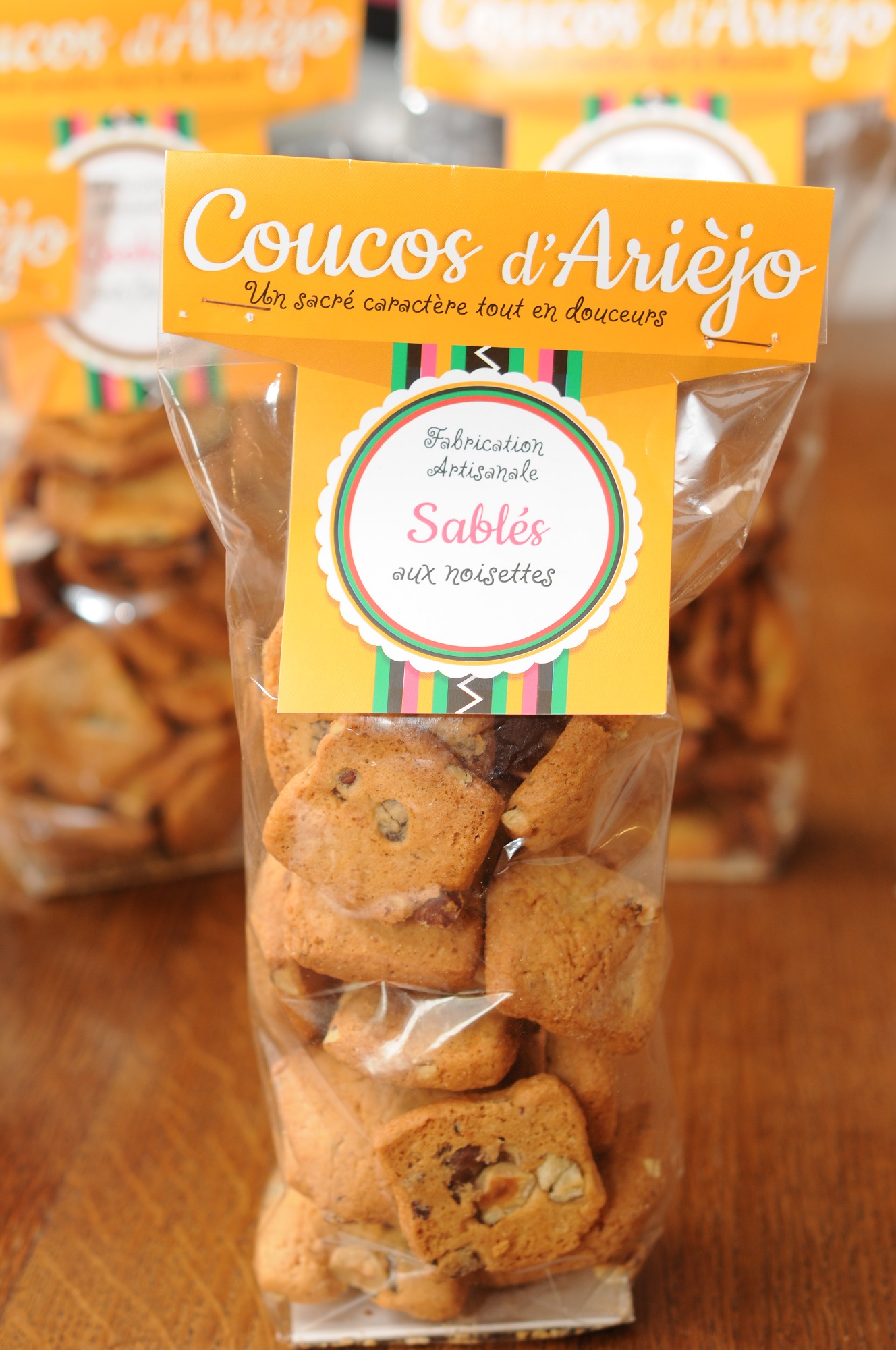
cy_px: 675
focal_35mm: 90
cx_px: 448
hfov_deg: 15.1
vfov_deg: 22.6
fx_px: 3369
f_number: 5
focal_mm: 60
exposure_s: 1/60
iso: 200
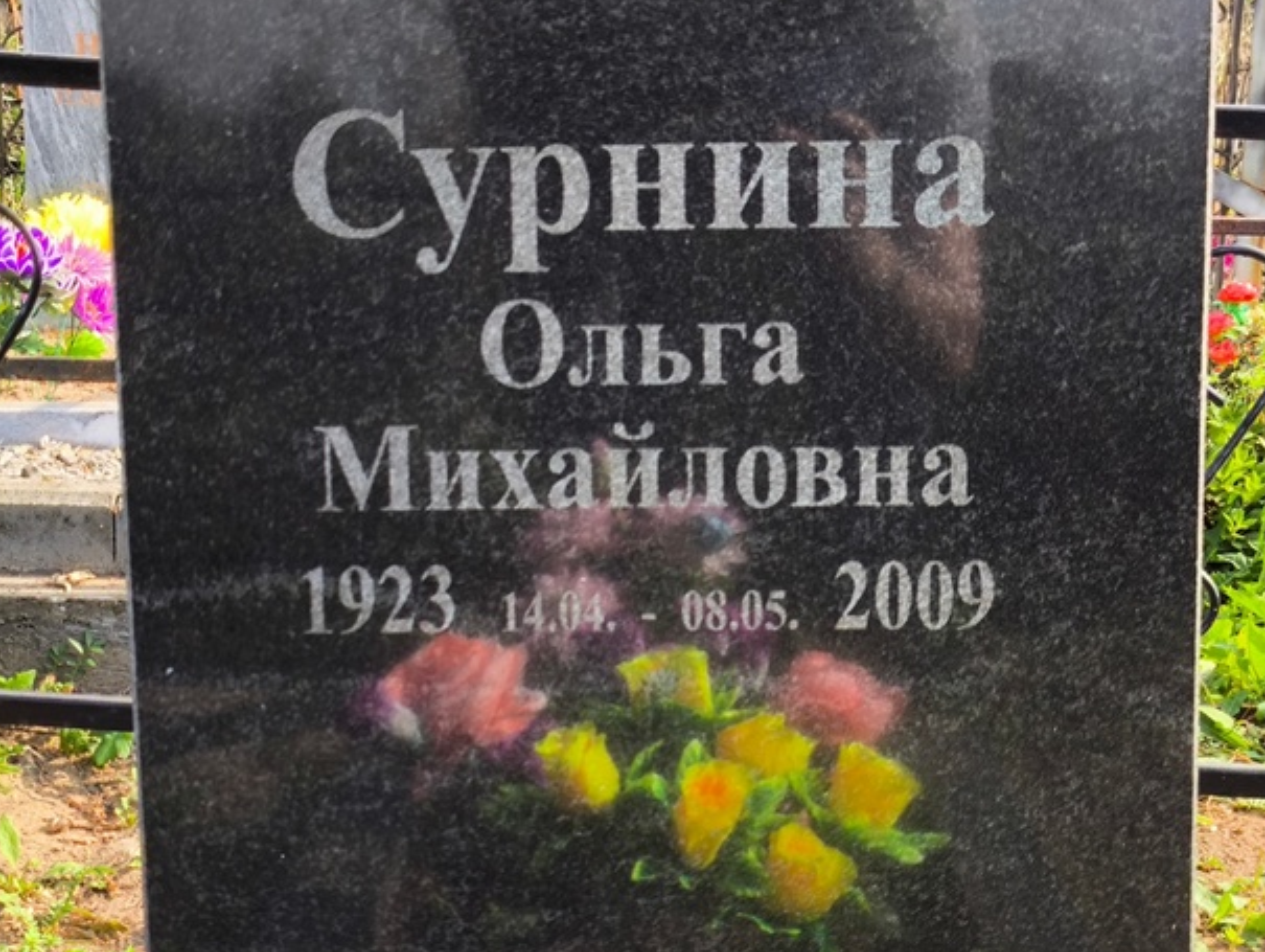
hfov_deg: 29.3
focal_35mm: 66
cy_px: 565
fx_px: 2414
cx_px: 534
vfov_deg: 22.3
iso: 50
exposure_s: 1/515
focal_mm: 4.71
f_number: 1.7
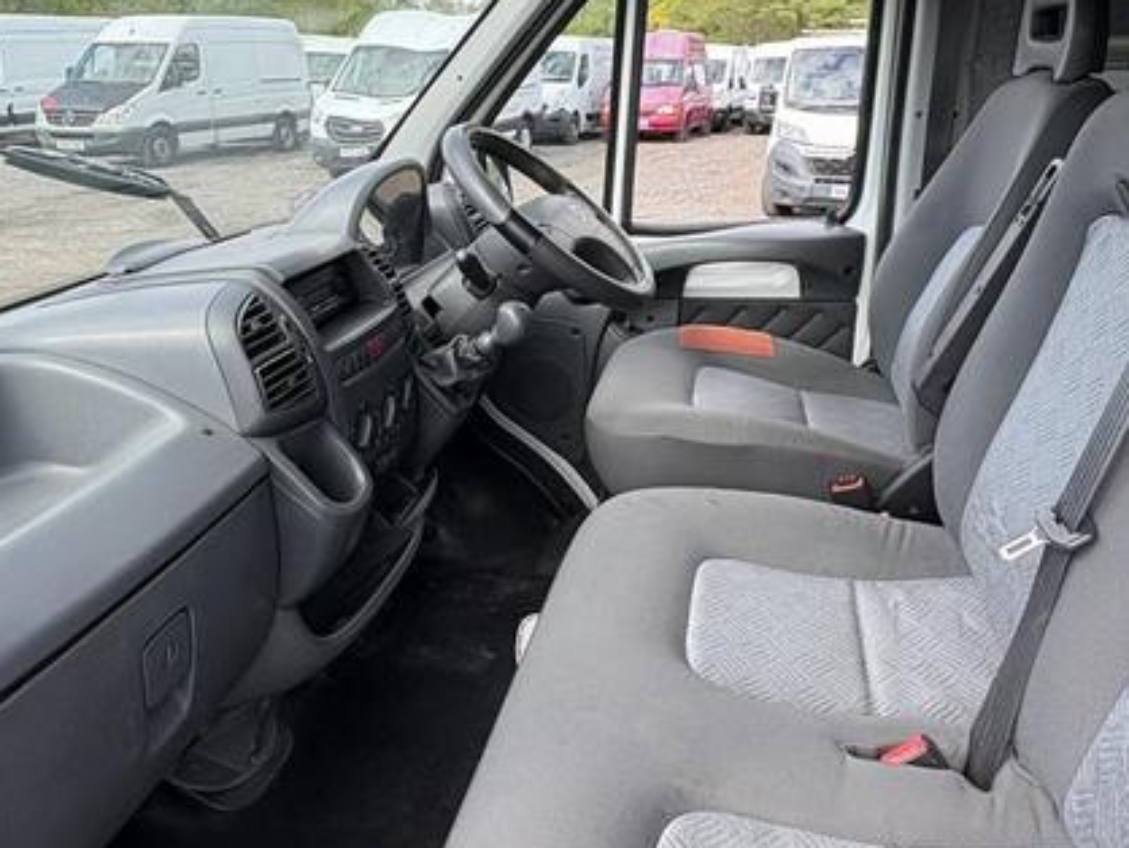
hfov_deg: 59.9
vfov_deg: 46.0
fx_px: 979
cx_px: 597
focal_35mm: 30
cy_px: 270
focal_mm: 2.22
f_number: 2.2
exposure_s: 1/430
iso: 50
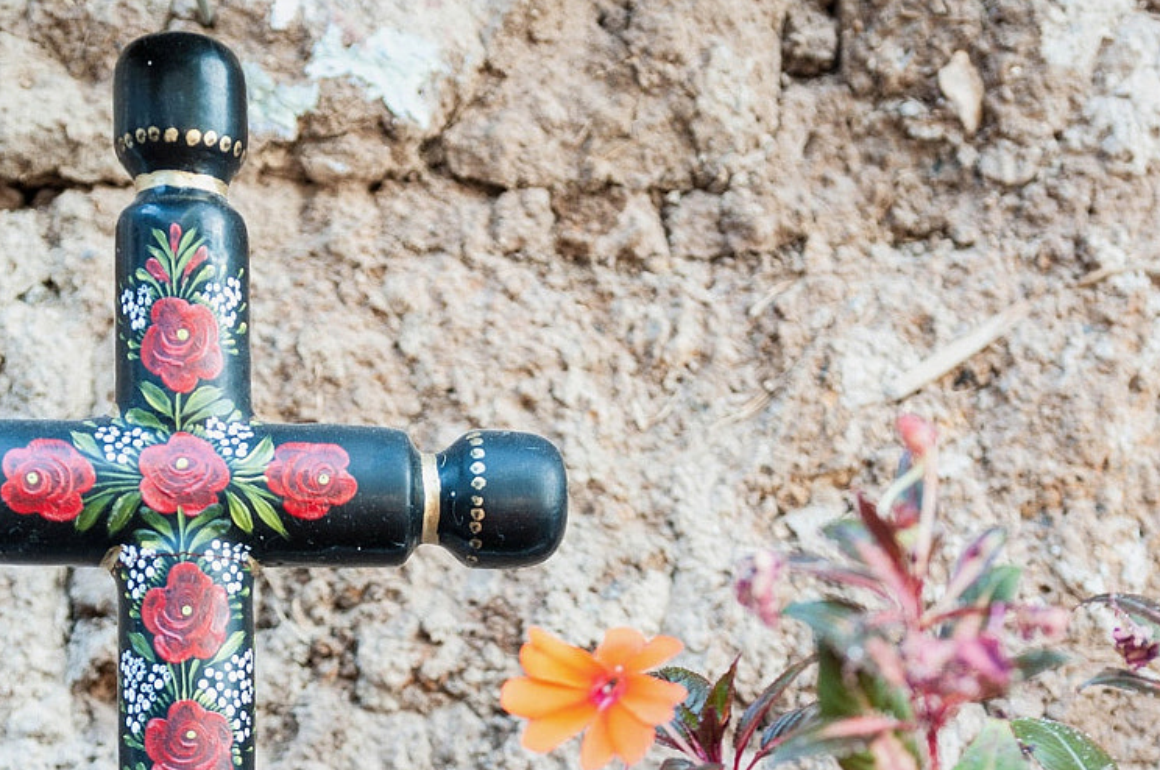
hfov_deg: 28.5
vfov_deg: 18.5
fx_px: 2285
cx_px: 505
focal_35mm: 71
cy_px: 814
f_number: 2
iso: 250
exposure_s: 1/160
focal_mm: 22
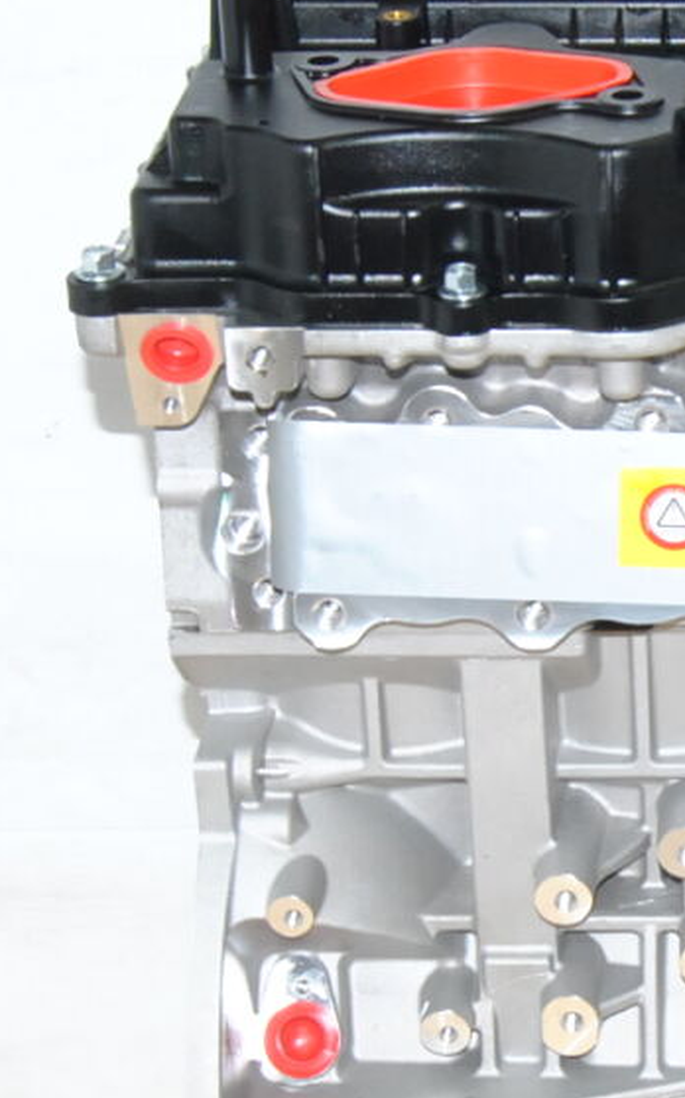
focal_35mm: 123
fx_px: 3680
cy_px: 707
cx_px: 968
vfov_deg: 16.9
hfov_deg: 10.3
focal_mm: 28
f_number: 13
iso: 800
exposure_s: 1/200
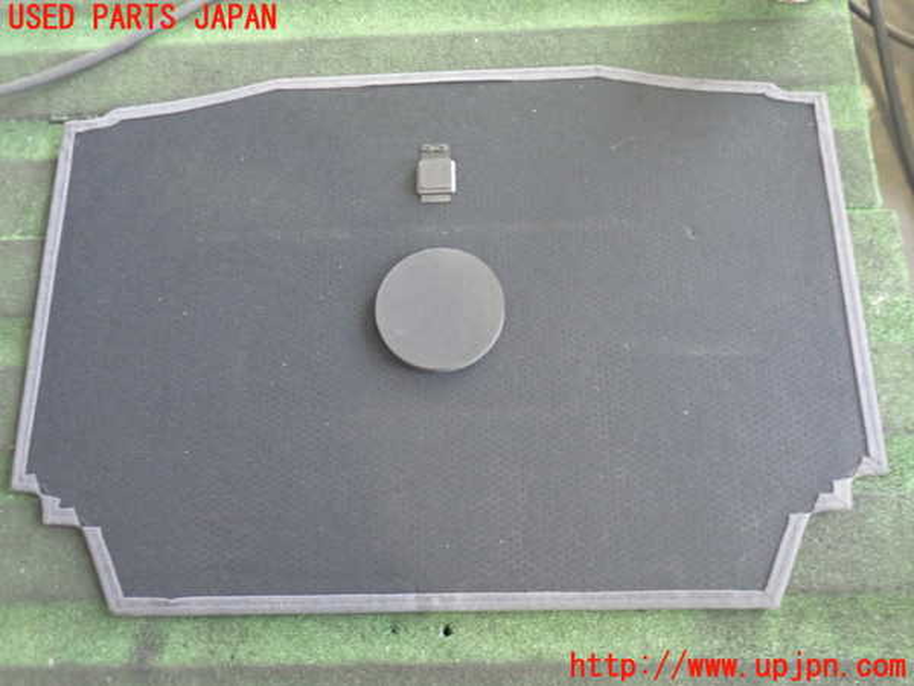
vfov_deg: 46.8
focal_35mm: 30
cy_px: 343
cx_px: 457
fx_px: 792
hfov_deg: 60.0
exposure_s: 1/30
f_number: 2.3
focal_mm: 5.4
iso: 500
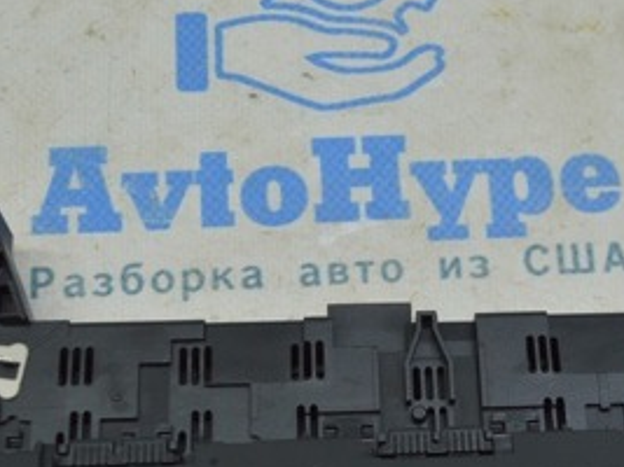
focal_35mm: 76
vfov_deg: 18.9
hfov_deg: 25.5
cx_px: 425
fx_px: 1369
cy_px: 454
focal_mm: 22
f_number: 5.6
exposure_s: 1/40
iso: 400
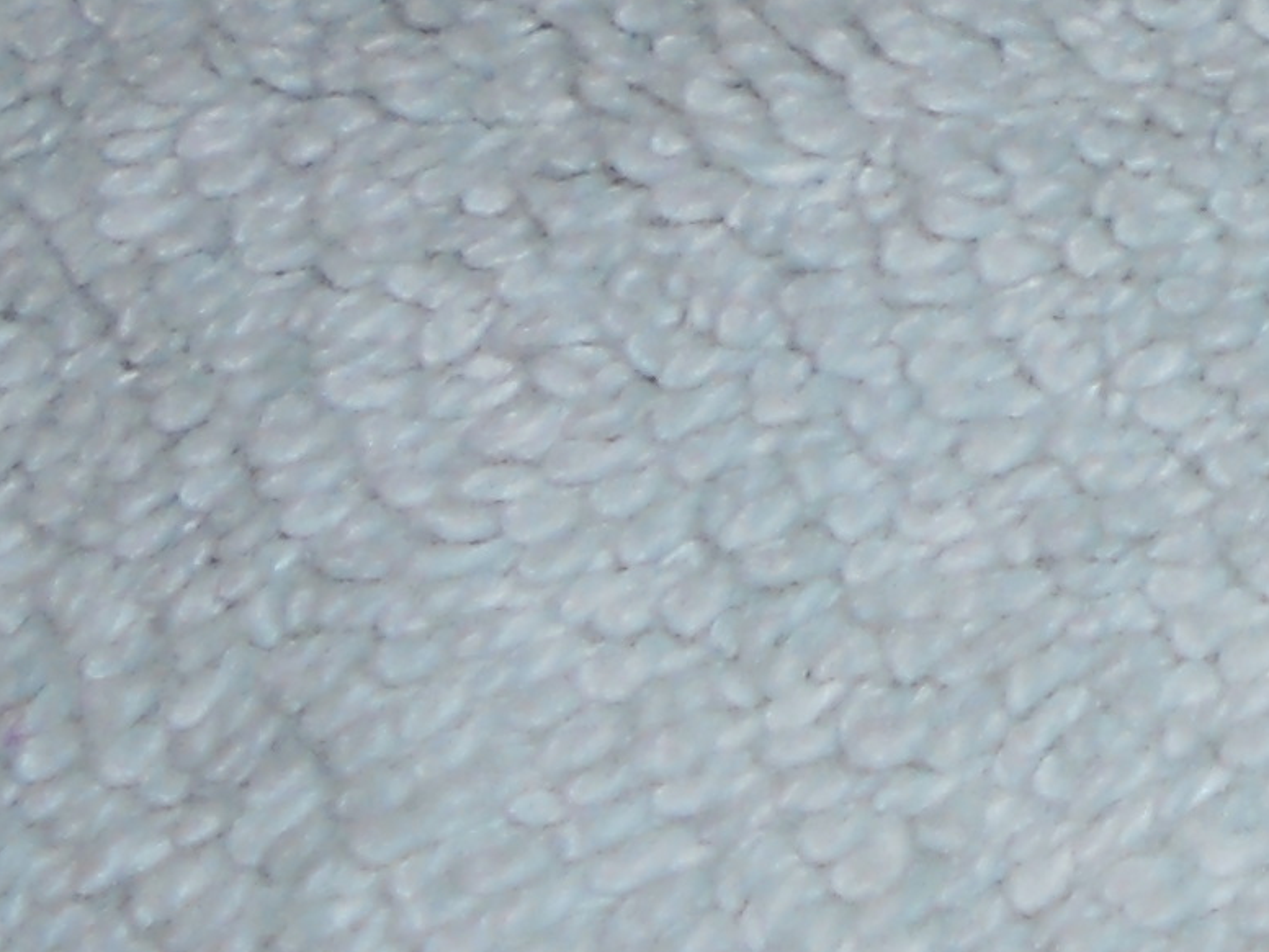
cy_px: -1451
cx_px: 2584
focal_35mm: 165
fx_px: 6049
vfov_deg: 8.2
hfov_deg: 10.9
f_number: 8.8
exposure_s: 1/25
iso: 80
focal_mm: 5.8
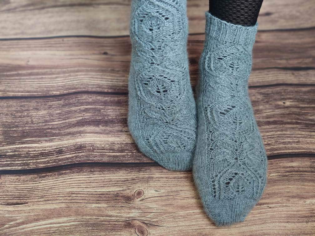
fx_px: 373
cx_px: 158
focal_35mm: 41
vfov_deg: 35.1
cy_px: 118
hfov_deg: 45.8
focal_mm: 8.16
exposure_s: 1/33
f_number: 2
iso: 1130
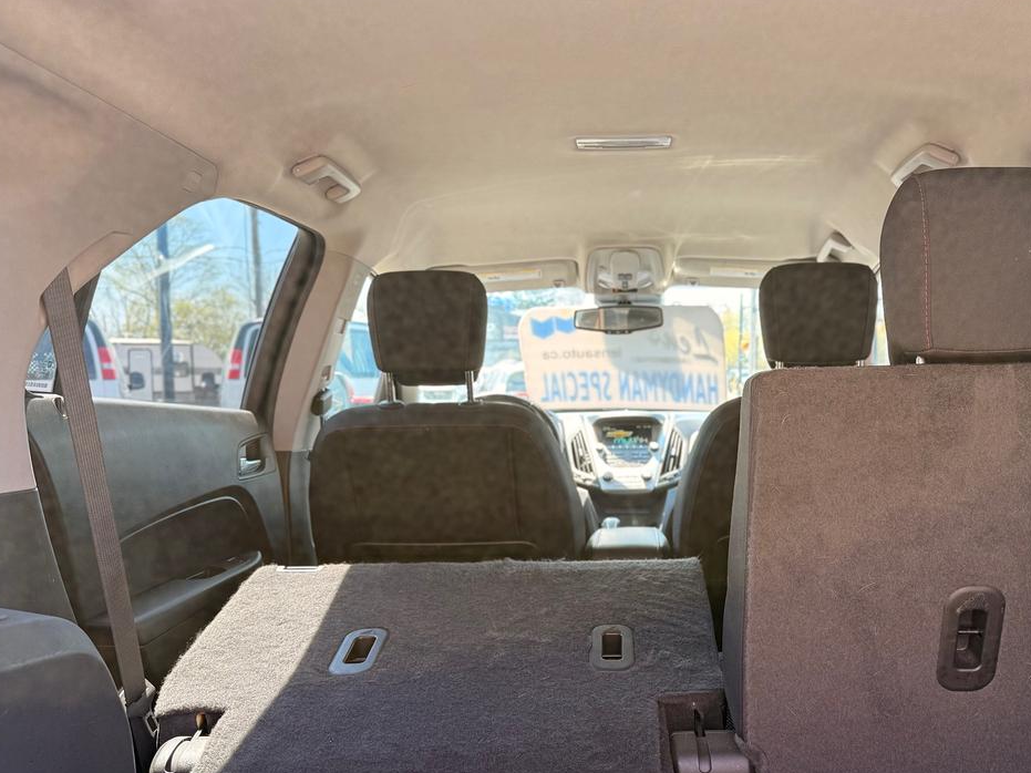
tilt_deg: -4.7
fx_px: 983
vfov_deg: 42.7
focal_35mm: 33
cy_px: 467
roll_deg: +0.1
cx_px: 611
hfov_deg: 55.0
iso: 64
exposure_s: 1/121
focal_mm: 6.76
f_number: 1.78
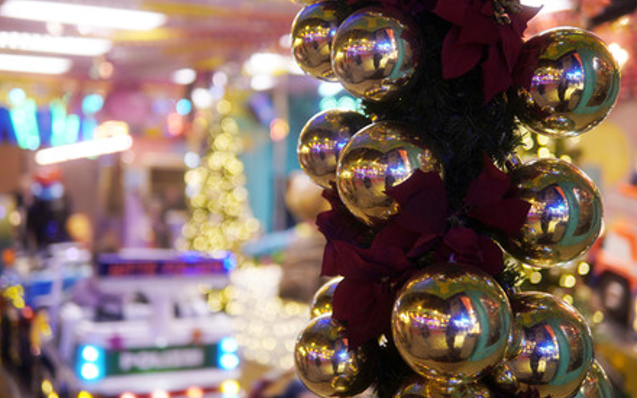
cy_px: 198
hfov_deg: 42.6
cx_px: 313
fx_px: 816
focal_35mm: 47
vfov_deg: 27.4
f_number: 1.4
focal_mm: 30
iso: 100
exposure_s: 1/40
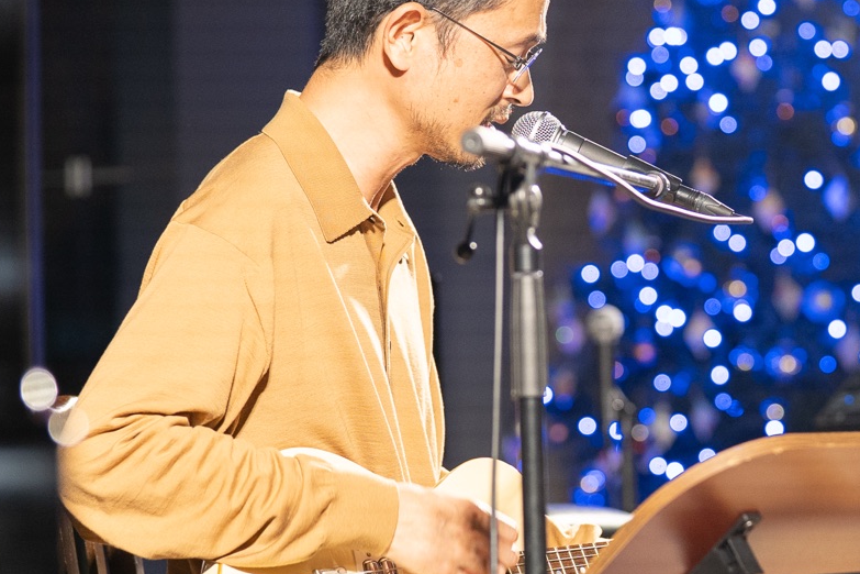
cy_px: 252
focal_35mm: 115
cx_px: 691
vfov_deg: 11.9
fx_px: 2747
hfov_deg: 17.6
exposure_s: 1/100
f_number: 1.8
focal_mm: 50
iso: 320
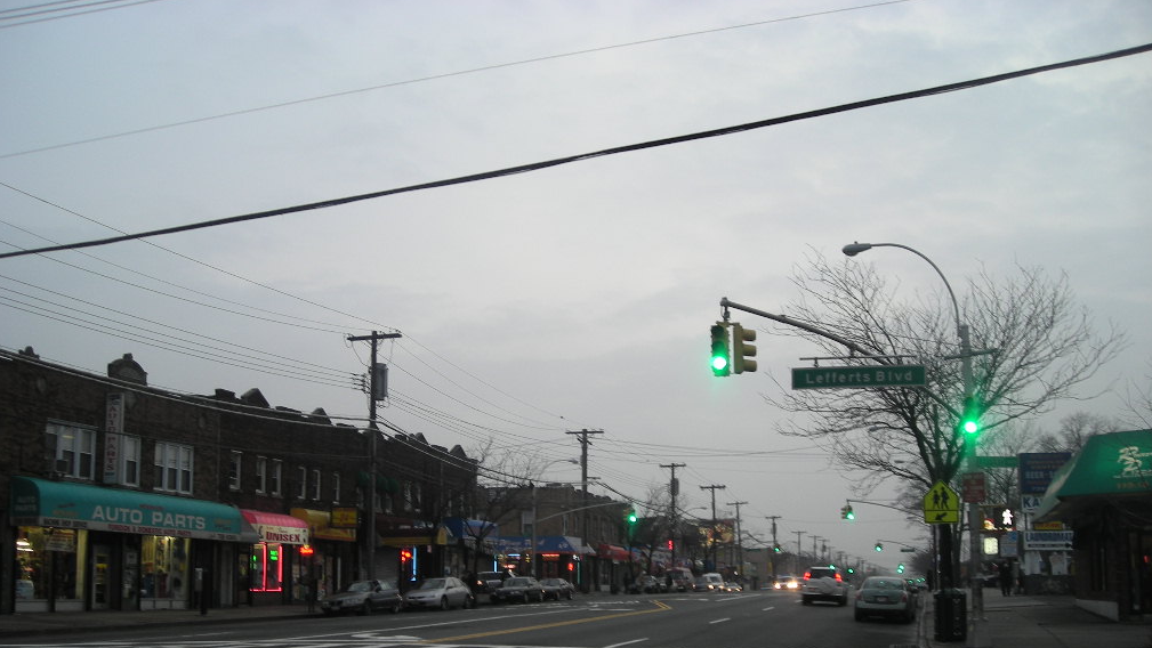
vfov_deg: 28.2
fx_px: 1283
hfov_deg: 48.3
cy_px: 426
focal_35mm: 42
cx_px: 578
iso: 50
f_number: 3.2
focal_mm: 6.3
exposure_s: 1/19.2
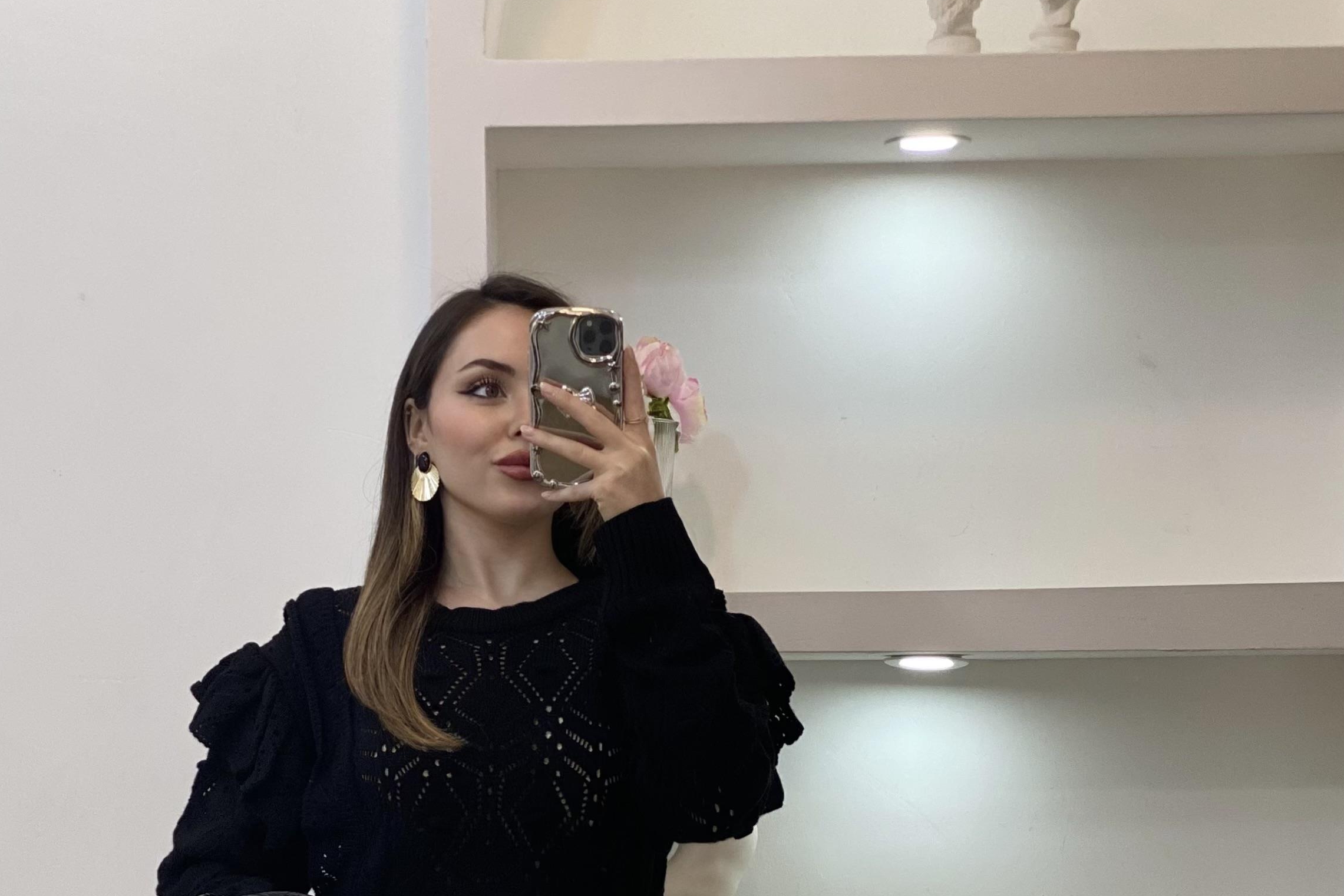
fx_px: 3509
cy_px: 1141
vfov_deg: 14.0
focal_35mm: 94
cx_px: 493
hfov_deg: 21.6
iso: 64
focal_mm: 6
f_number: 2
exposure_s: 1/100
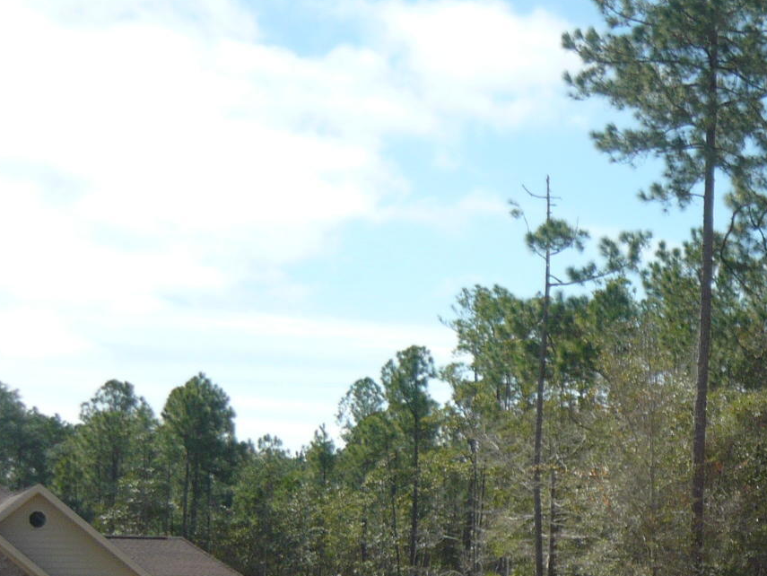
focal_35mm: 79
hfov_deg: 23.1
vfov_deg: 18.0
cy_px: 625
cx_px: 862
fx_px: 1751
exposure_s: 1/200
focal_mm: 5.5
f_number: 8
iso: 100
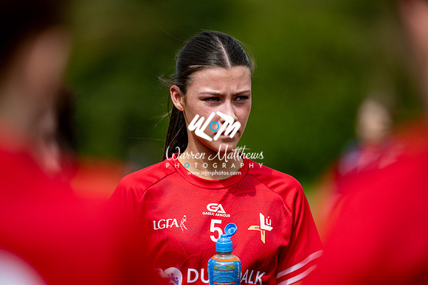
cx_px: 214
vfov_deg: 4.6
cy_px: 142
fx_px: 3567
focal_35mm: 300
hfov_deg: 6.9
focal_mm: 300
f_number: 2.8
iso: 180
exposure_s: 1/5000
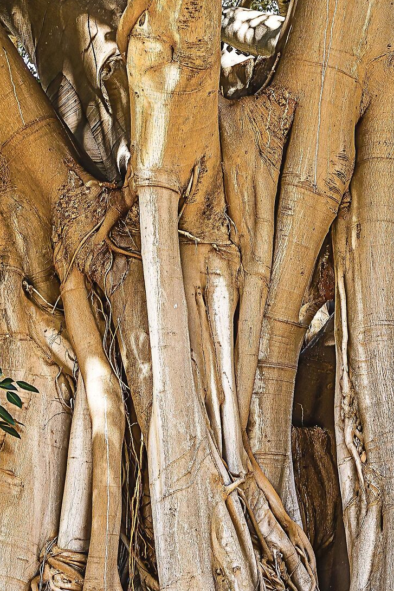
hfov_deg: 20.6
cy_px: 227
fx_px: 1084
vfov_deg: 30.4
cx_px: 230
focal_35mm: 66
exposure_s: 1/30
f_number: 6.3
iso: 125
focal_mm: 30
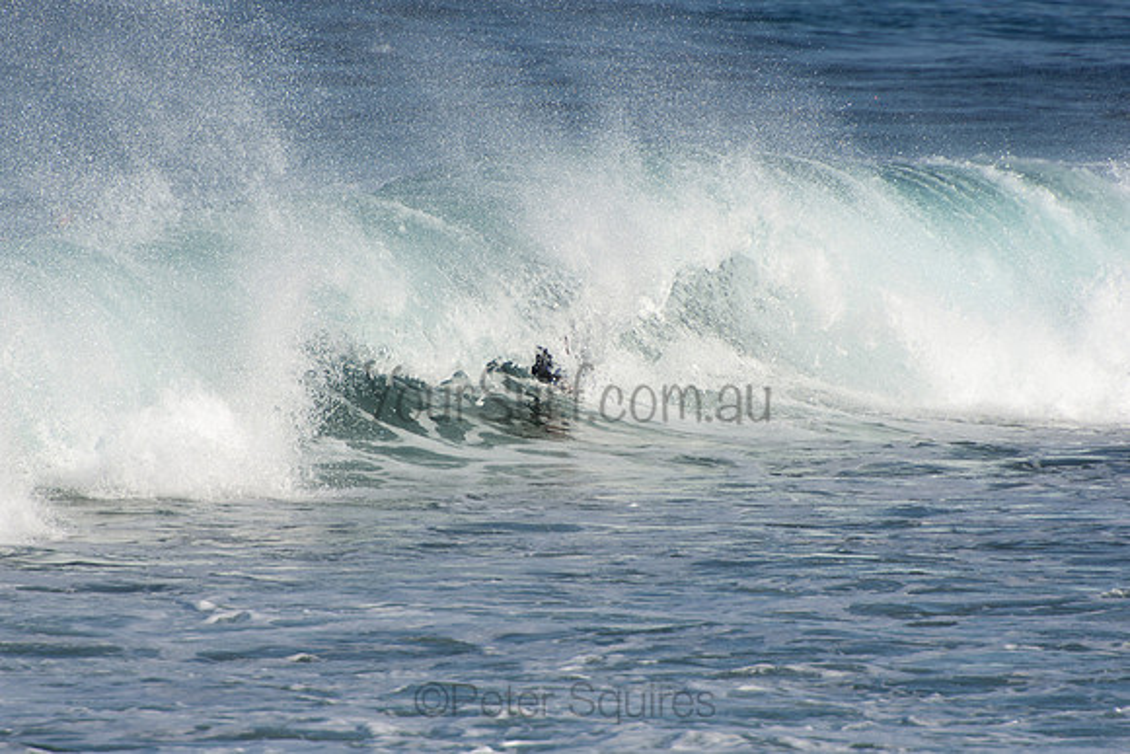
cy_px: 377
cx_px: 565
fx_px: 18837
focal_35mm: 600
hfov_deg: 3.4
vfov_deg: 2.3
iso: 250
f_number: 5.6
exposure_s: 1/1600
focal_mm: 400
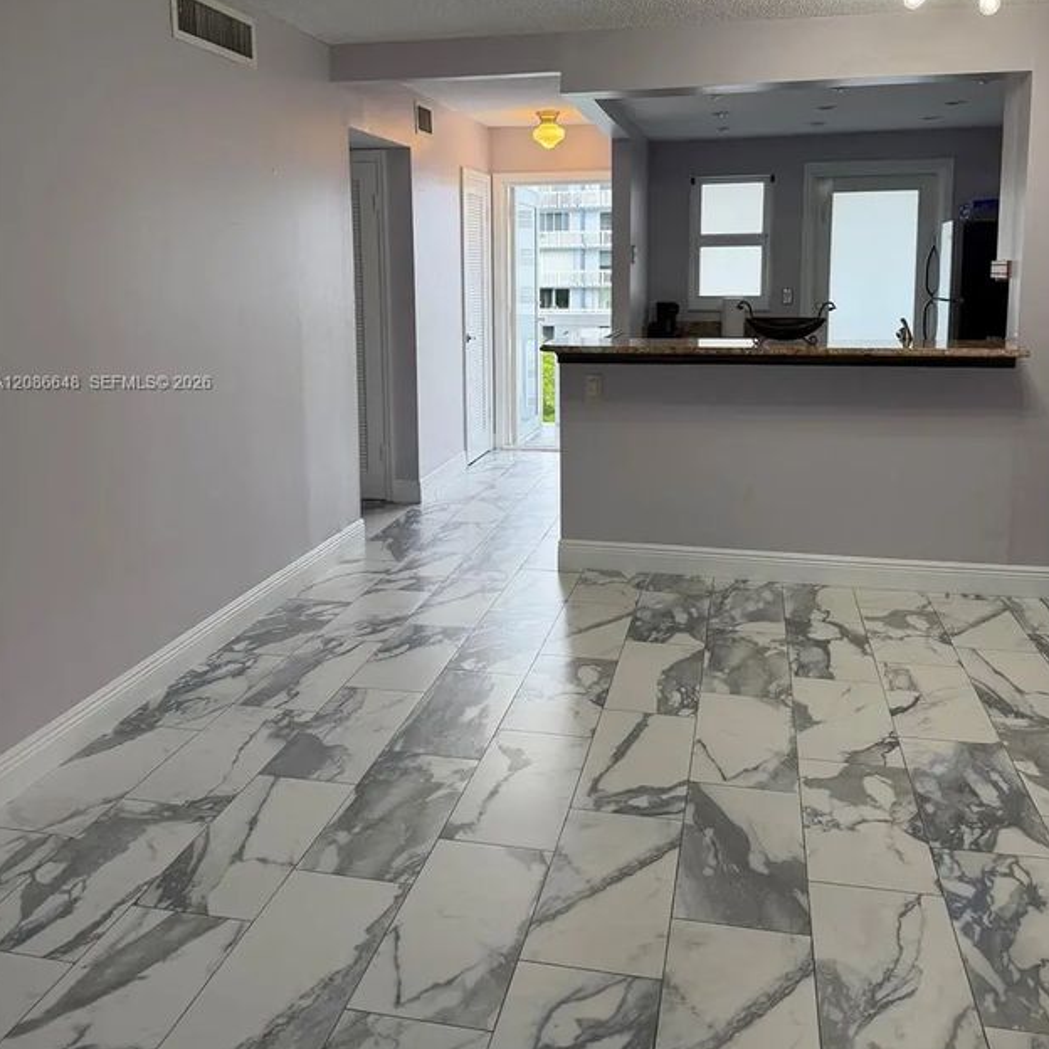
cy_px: 384
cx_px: 528
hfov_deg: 55.6
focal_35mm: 29
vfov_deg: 54.9
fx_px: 994
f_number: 1.78
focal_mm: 6.76
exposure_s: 1/201
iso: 125
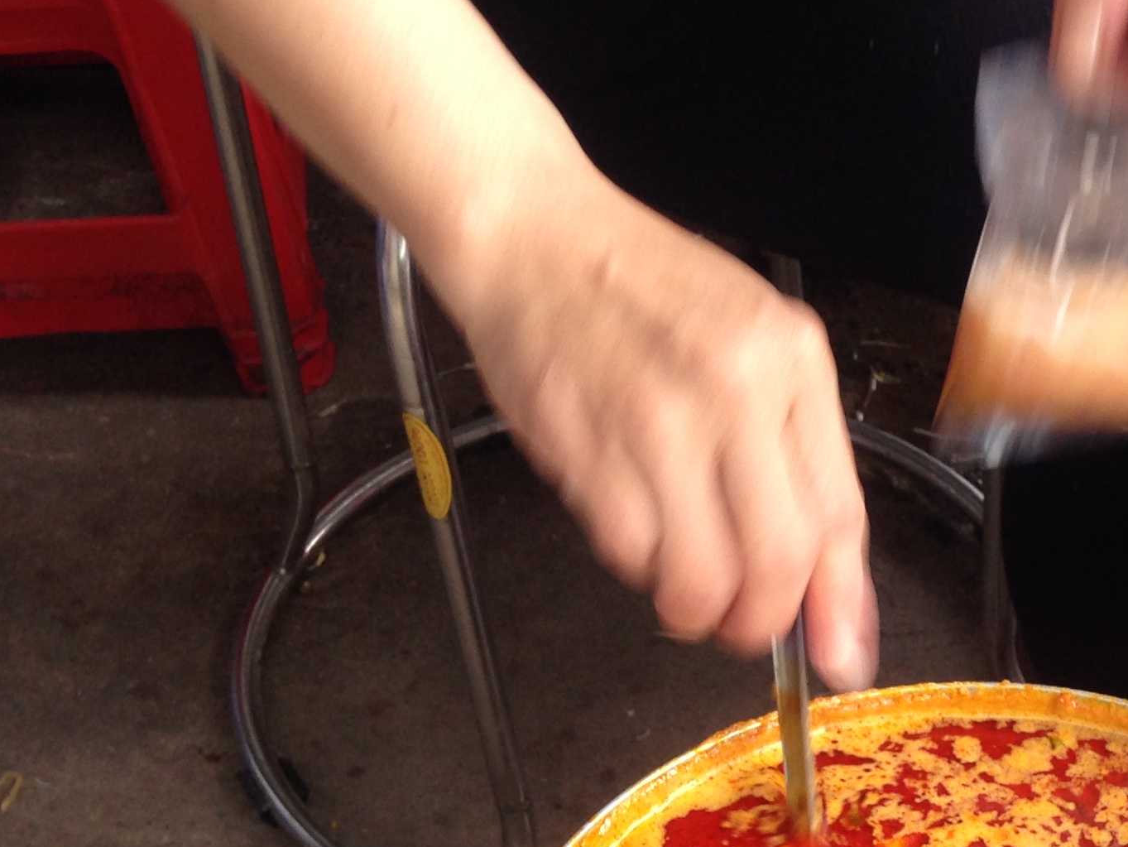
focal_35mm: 79
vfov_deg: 18.0
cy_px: 945
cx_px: 1070
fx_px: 2575
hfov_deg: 23.9
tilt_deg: -48.4
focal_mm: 4.12
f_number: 2.4
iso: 64
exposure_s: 1/20
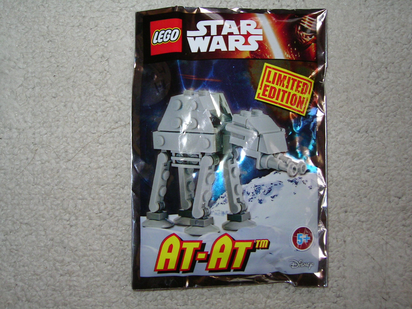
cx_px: 206
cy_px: 154
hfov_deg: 51.4
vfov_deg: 39.7
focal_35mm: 36
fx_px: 428
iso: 100
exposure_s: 1/30
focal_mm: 5.6
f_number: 4.8
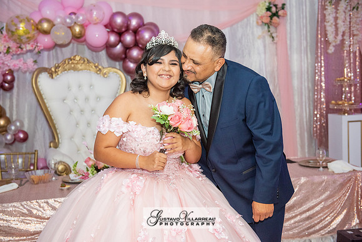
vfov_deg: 28.1
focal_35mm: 48
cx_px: 181
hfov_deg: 41.1
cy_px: 121
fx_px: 483
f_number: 3.5
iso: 1250
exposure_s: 1/160
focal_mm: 48
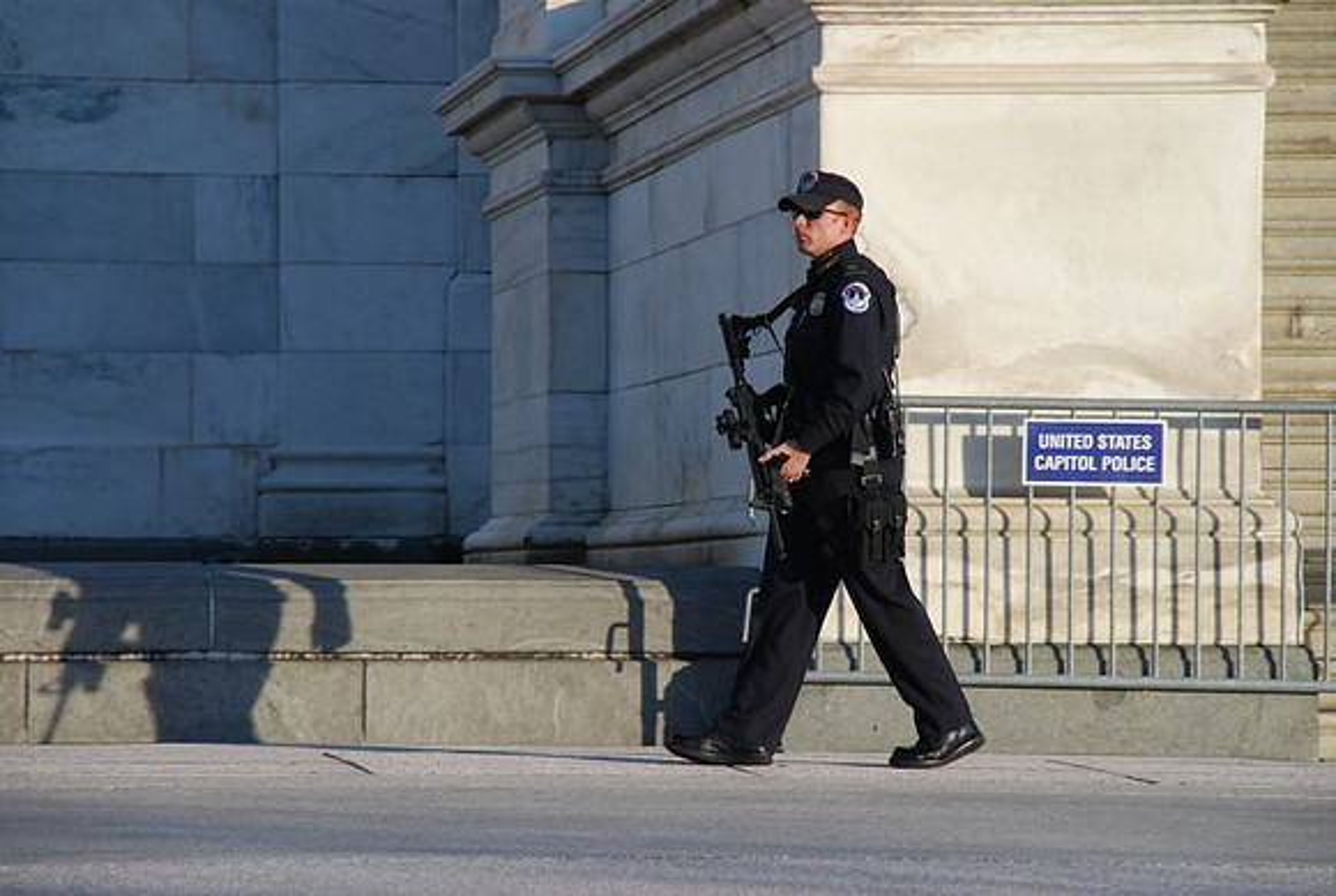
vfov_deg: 6.8
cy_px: 448
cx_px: 668
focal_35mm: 202
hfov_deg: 10.1
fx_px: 7528
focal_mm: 135
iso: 200
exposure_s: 1/125
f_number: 9
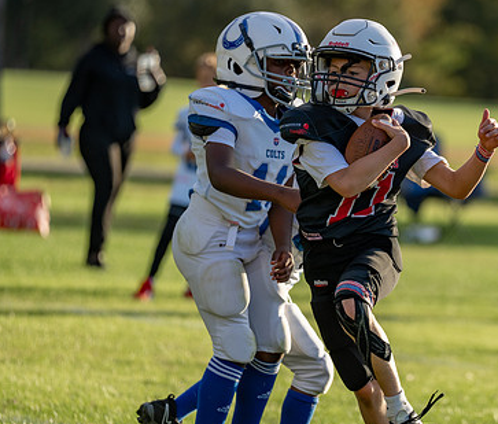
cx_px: 412
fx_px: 6061
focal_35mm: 401
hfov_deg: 4.7
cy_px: 253
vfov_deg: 4.0
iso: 125
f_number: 2.8
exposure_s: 1/1250
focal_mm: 194
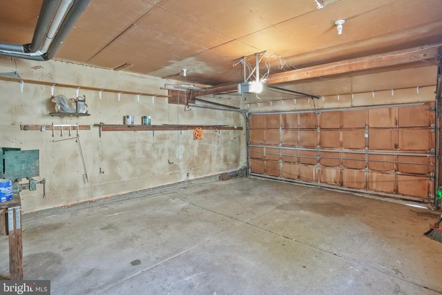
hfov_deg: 93.2
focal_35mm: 17
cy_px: 140
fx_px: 209
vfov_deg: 70.4
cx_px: 234
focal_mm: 16
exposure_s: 1/10
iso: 5000
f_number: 3.5
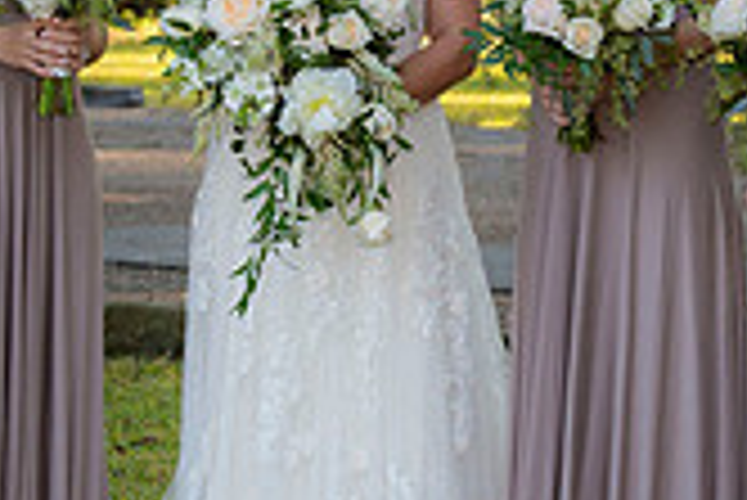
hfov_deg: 7.4
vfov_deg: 4.9
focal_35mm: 279
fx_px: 5794
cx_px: 400
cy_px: 203
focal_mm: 80
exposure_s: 1/400
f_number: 6.3
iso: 1250
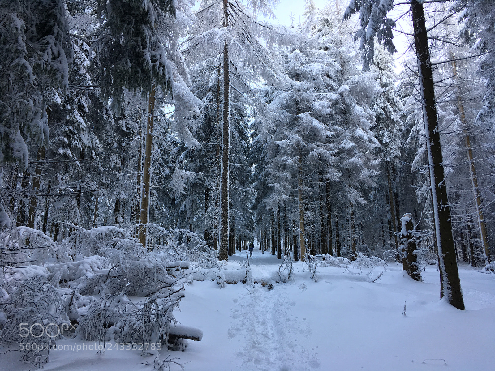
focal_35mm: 29
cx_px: 248
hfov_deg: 61.7
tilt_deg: +16.3
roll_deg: -0.5
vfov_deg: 48.2
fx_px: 415
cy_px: 186
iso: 40
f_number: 2.2
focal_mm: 4.15
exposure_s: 1/100
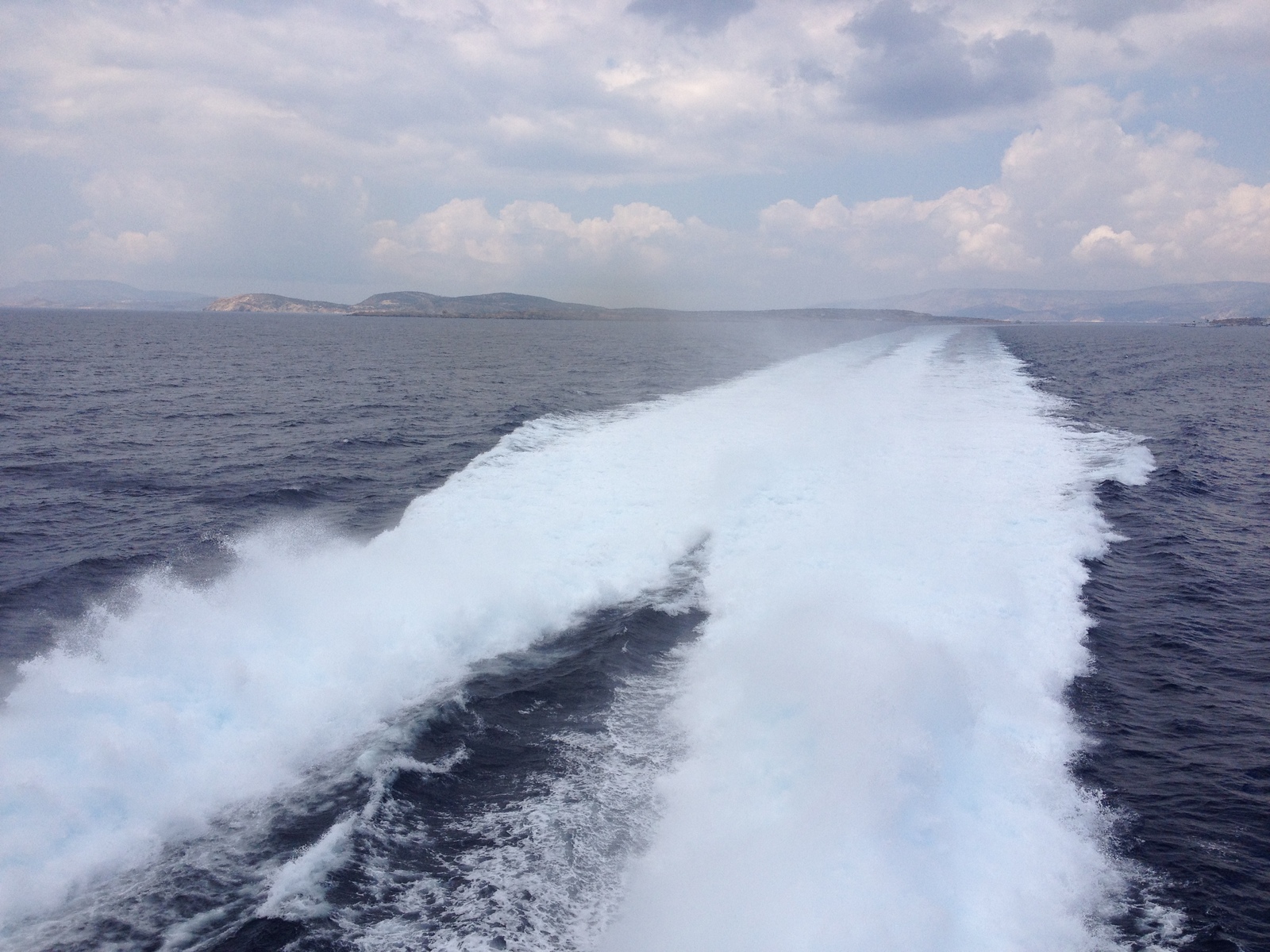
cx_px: 635
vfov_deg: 40.7
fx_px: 1284
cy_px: 476
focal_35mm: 35
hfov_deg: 52.6
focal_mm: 4.28
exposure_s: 1/2762
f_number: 2.4
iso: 50
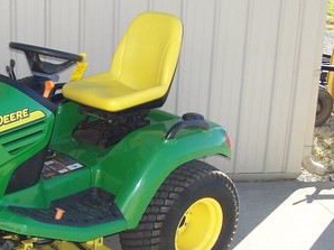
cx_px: 43
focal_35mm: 64
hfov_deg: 29.2
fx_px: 617
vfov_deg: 22.7
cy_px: 183
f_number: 2.8
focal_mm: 6
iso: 80
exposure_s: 1/500
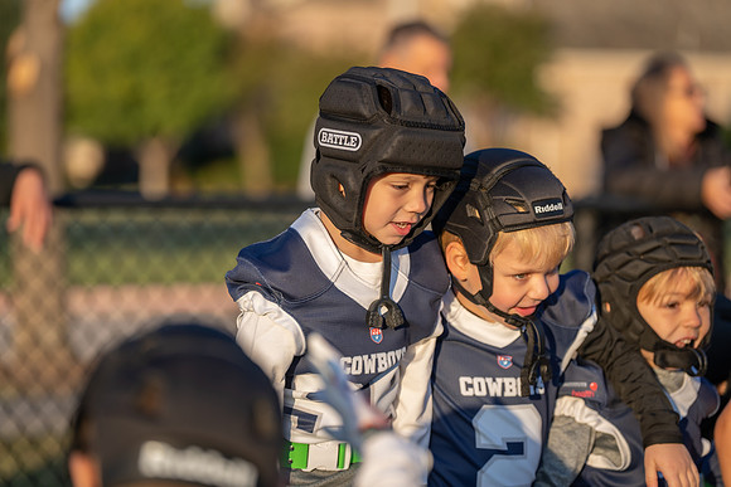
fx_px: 2539
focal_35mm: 125
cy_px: 244
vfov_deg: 11.0
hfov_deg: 16.4
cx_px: 366
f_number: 2.8
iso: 100
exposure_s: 1/640
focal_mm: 125
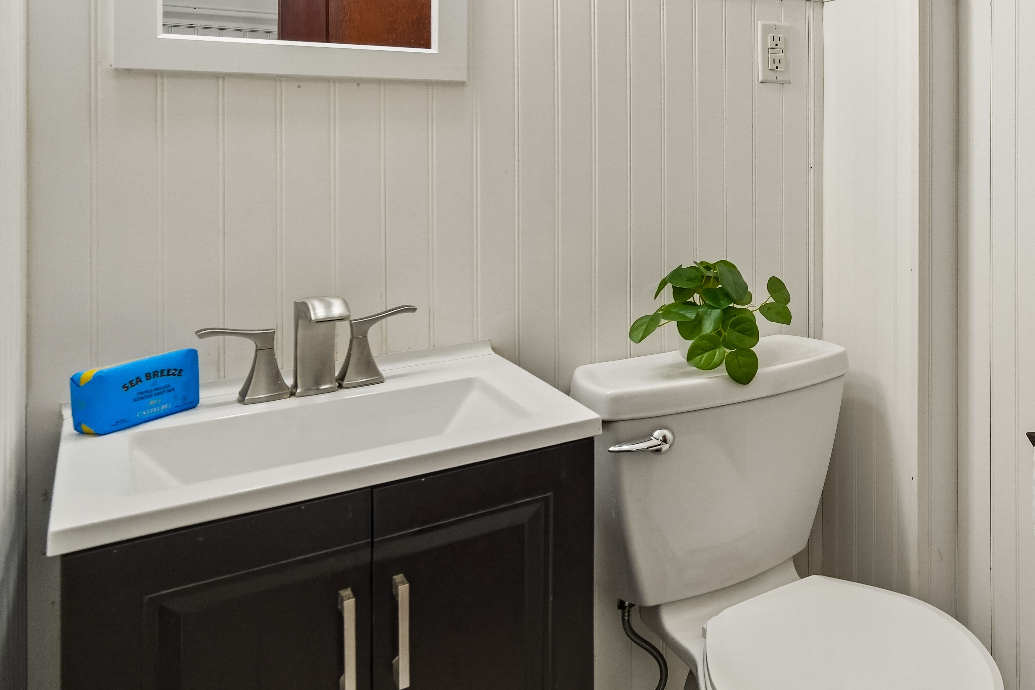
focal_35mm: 30
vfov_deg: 41.7
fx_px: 862
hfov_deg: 53.1
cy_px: 139
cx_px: 957
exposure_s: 1/20
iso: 400
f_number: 8
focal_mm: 16
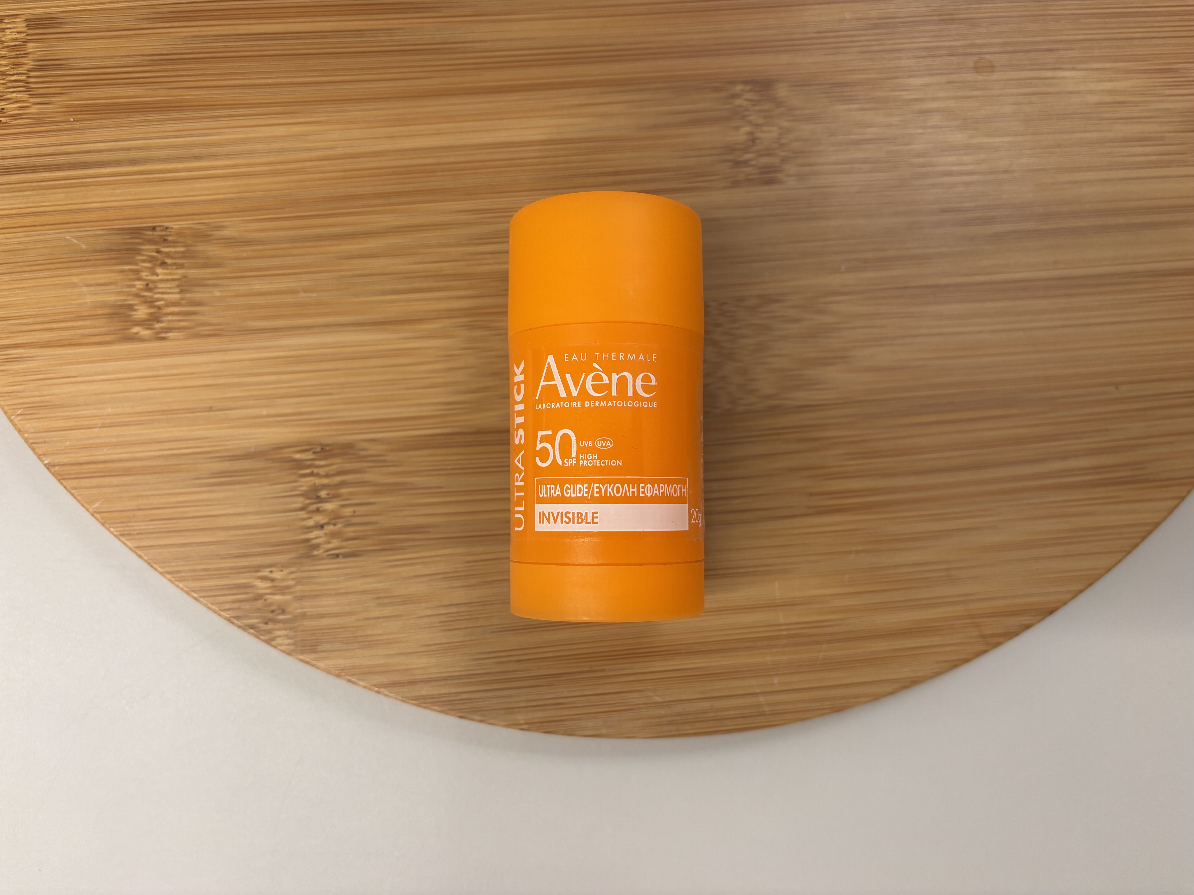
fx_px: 897
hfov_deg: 67.3
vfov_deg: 53.1
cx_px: 597
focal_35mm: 26
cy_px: 448
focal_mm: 5.96
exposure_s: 1/100
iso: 64
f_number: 1.6
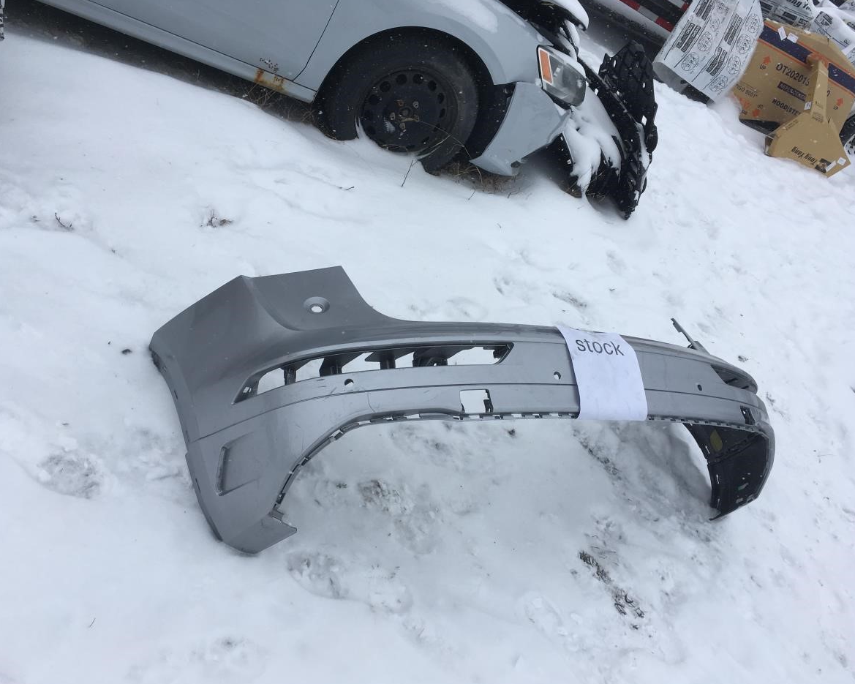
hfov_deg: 57.2
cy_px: 344
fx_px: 784
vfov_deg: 47.1
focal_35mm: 31
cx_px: 418
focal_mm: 4.15
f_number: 2.2
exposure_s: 1/1637
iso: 25
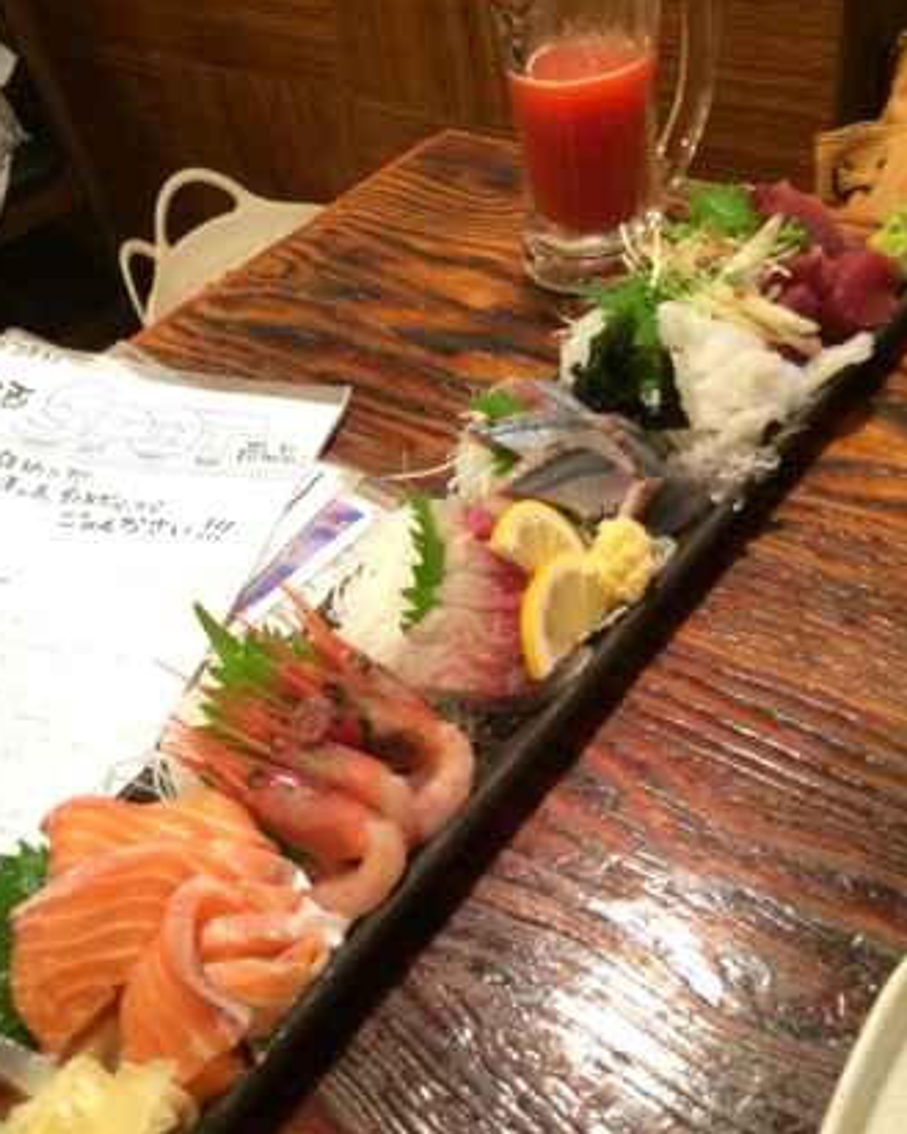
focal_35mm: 31
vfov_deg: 57.1
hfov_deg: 47.1
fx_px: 1040
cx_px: 449
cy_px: 613
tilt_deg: -46.8
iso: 320
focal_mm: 4.15
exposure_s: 1/25
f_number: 2.2
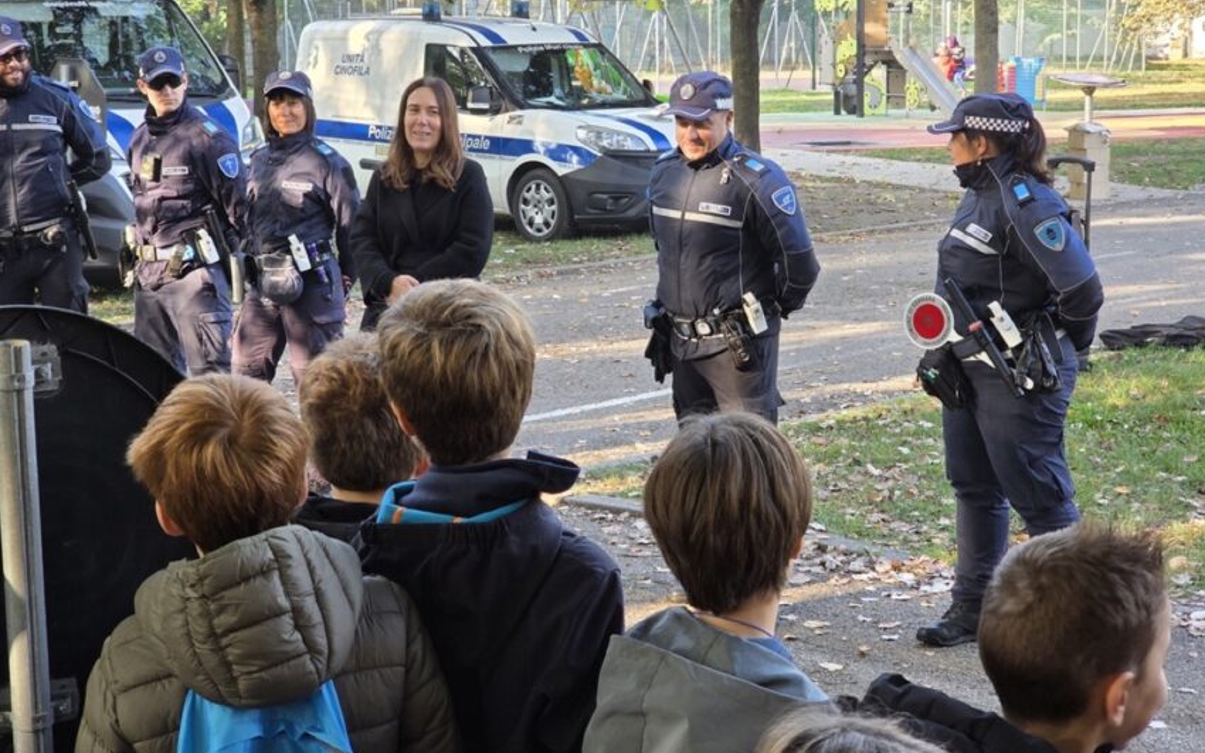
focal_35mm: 74
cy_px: 368
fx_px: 2430
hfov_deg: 27.9
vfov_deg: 17.6
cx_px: 598
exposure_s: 1/100
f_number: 2.4
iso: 64
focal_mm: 7.9
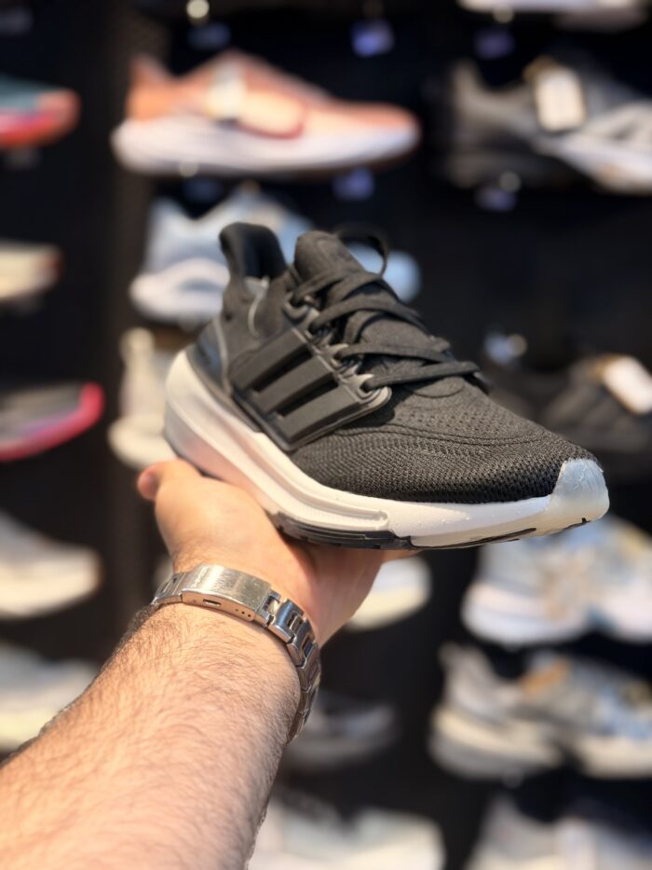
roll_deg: +1.4
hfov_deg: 30.3
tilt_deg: -11.9
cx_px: 326
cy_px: 435
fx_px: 1205
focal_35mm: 48
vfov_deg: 39.7
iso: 64
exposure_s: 1/100
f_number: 1.78
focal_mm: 6.76
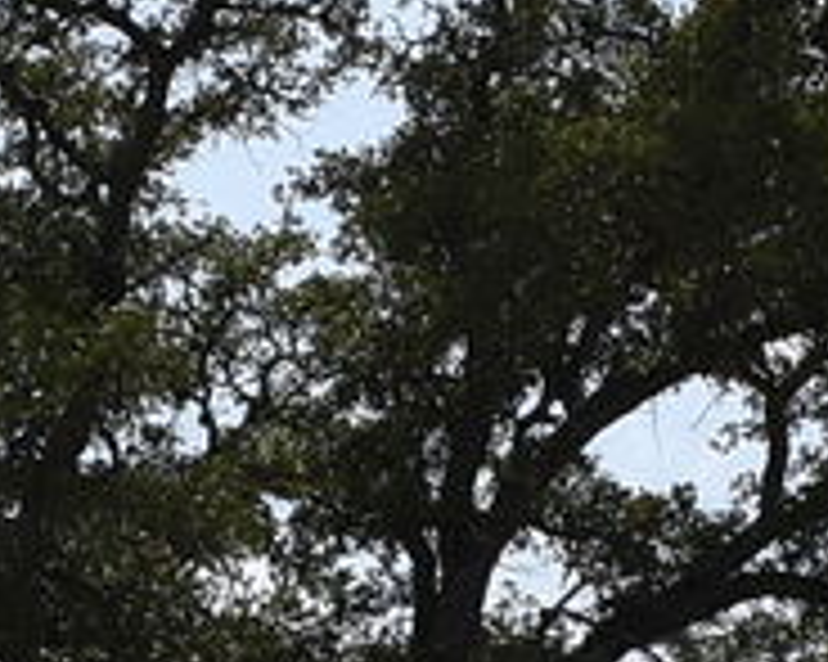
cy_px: 950
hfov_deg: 8.7
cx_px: 644
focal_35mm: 223
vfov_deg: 6.8
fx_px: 5462
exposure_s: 1/500
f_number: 11
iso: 100
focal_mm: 18
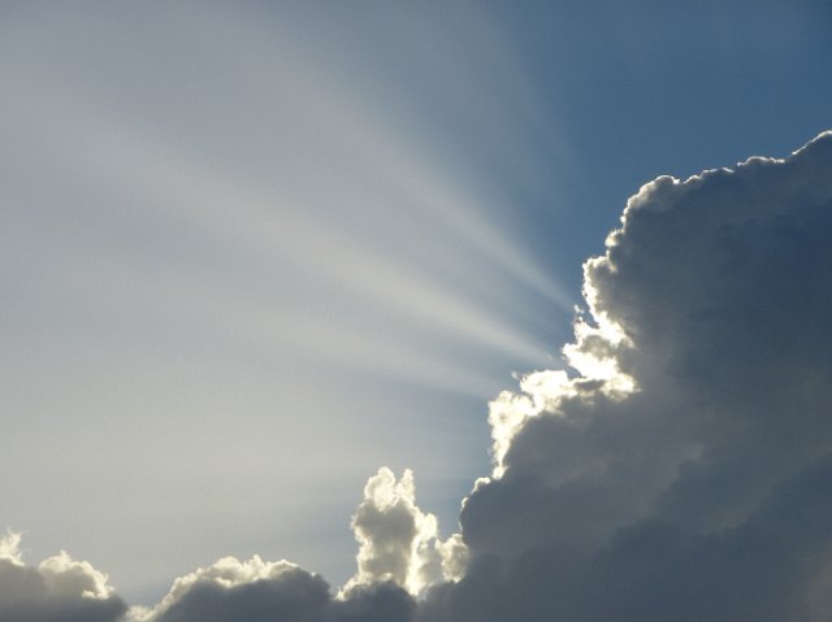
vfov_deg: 9.6
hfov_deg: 12.8
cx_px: 416
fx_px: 3723
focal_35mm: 155
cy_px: 311
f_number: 5.3
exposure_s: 1/1600
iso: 100
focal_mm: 27.7
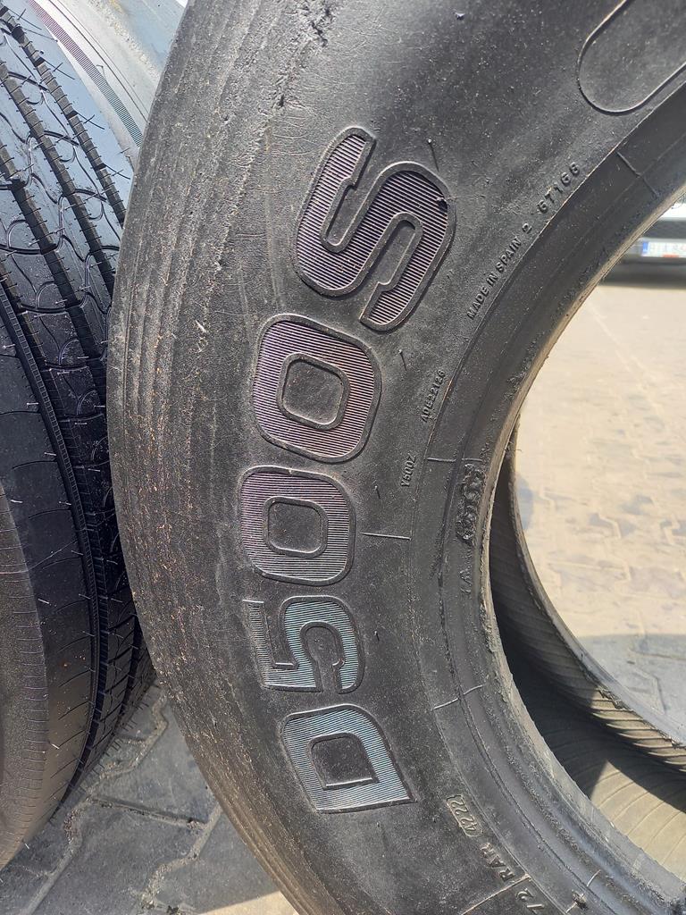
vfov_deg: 69.4
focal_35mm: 25
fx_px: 661
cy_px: 458
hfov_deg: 54.9
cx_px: 343
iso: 50
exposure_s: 1/122
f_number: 1.8
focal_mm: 4.65
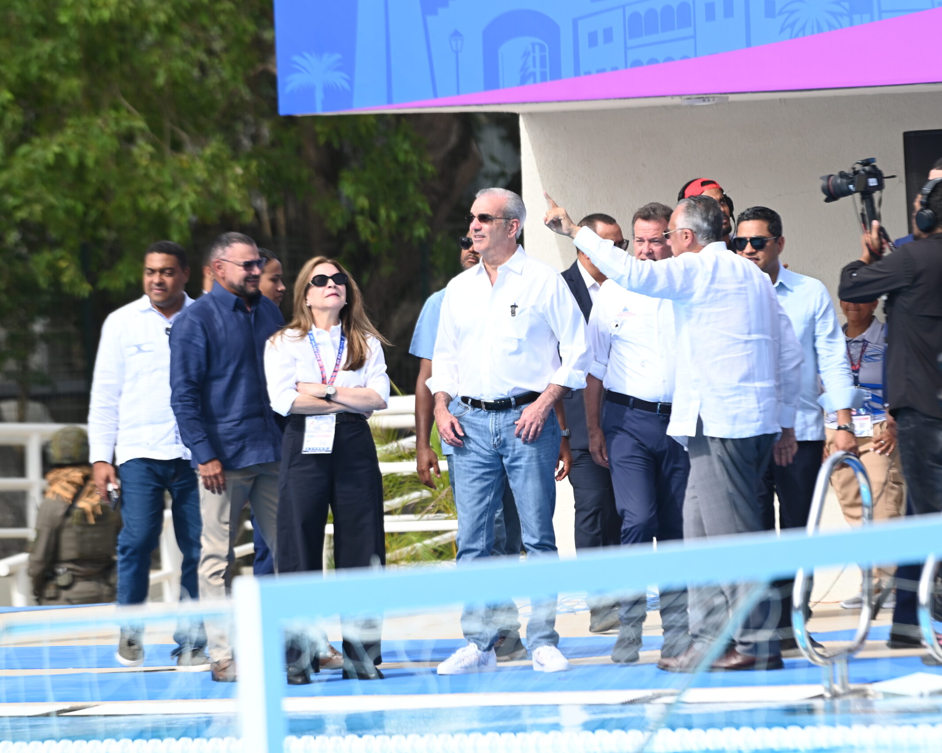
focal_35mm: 328
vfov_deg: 4.7
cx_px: 546
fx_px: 9144
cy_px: 377
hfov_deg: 5.9
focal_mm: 290
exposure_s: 1/1250
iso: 400
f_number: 5.6
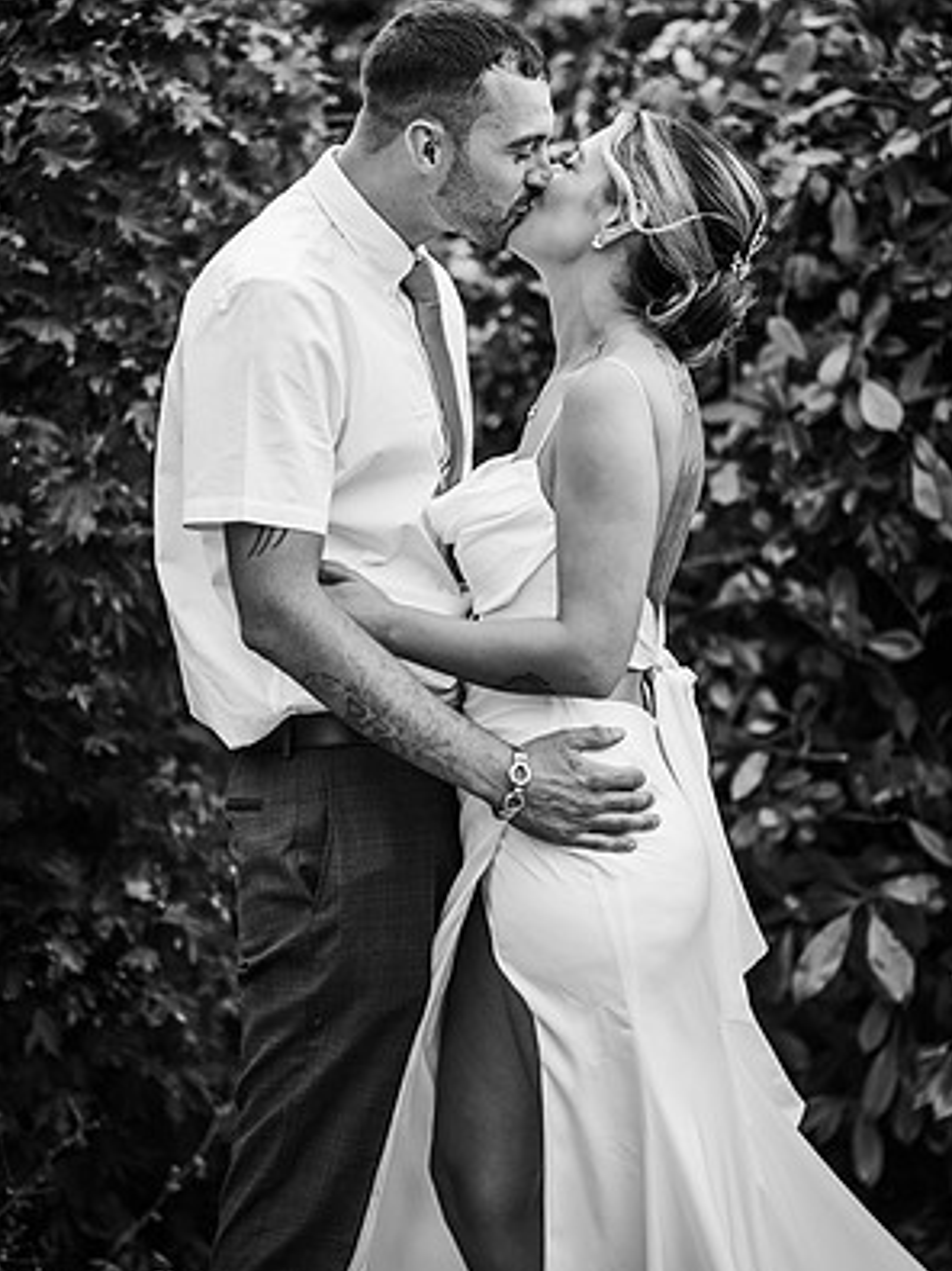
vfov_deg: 21.1
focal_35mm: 93
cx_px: 478
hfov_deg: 15.9
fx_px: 3412
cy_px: 602
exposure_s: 1/800
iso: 100
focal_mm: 85
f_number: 1.8
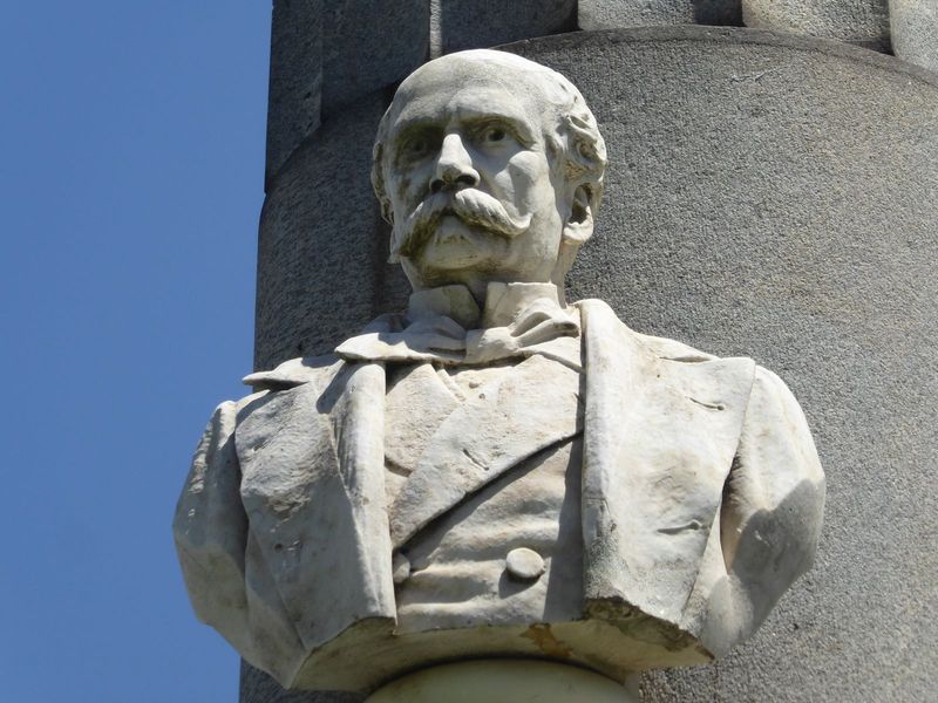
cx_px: 469
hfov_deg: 6.0
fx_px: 9023
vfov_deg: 4.5
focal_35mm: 333
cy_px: 352
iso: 80
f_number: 5.8
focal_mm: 53.8
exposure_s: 1/400
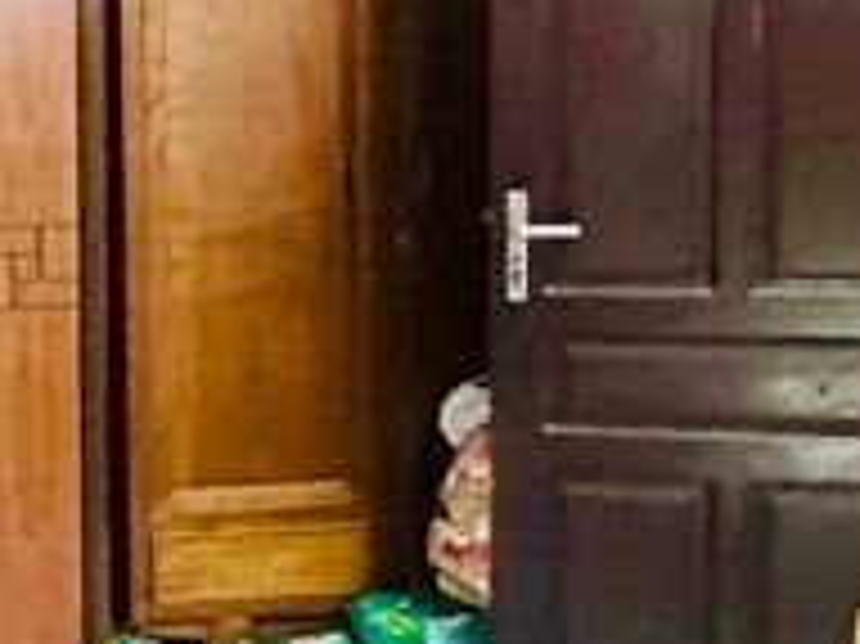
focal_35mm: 75
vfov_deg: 19.6
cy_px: 243
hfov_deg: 19.7
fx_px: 1862
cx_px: -657
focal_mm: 2.22
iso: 800
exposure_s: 1/50
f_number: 2.2
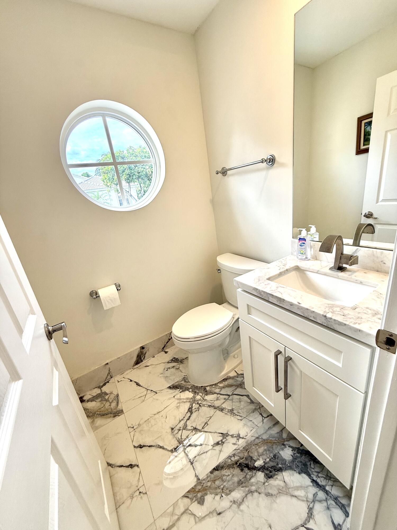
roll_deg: +8.1
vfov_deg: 102.1
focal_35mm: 14
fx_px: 214
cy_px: 265
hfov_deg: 85.7
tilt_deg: -18.3
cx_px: 198
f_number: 2.2
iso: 80
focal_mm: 2.22
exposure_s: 1/120
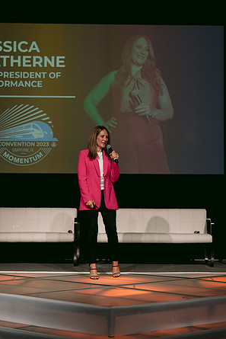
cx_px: 113
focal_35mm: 86
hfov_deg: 15.9
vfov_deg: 23.6
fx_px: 809
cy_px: 170
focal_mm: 85
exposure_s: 1/320
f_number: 3.2
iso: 400
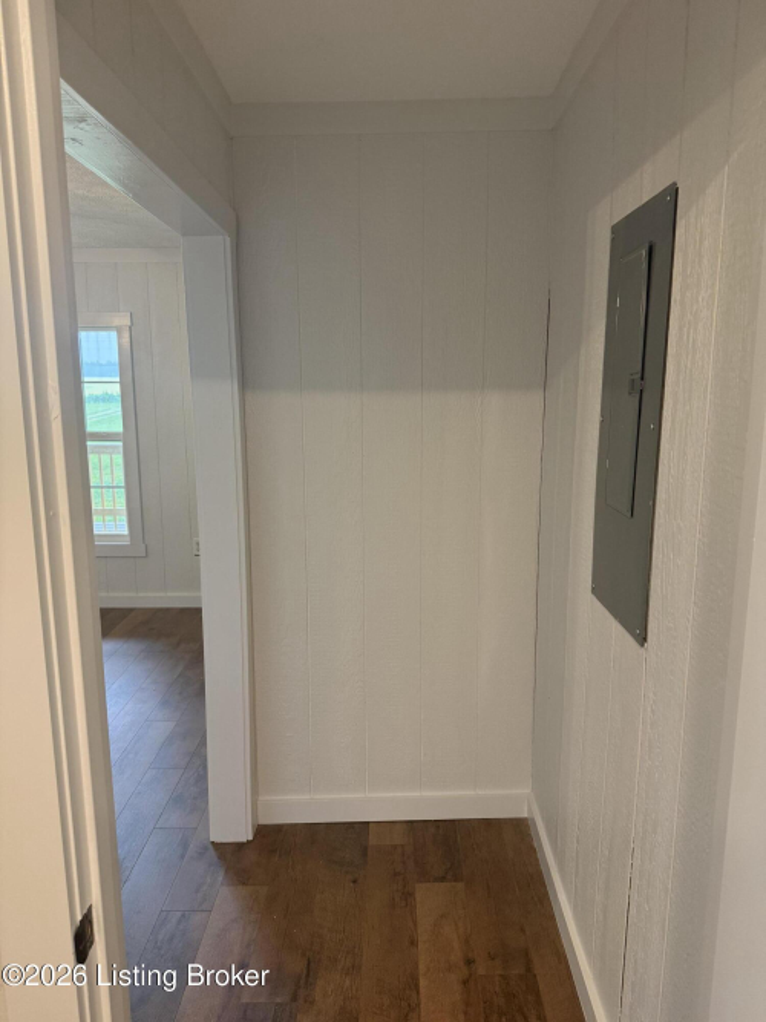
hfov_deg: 56.8
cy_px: 511
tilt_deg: -9.1
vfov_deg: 71.6
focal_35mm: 24
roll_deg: -0.3
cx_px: 383
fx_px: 708
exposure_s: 1/60
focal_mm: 6.76
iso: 200
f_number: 1.78
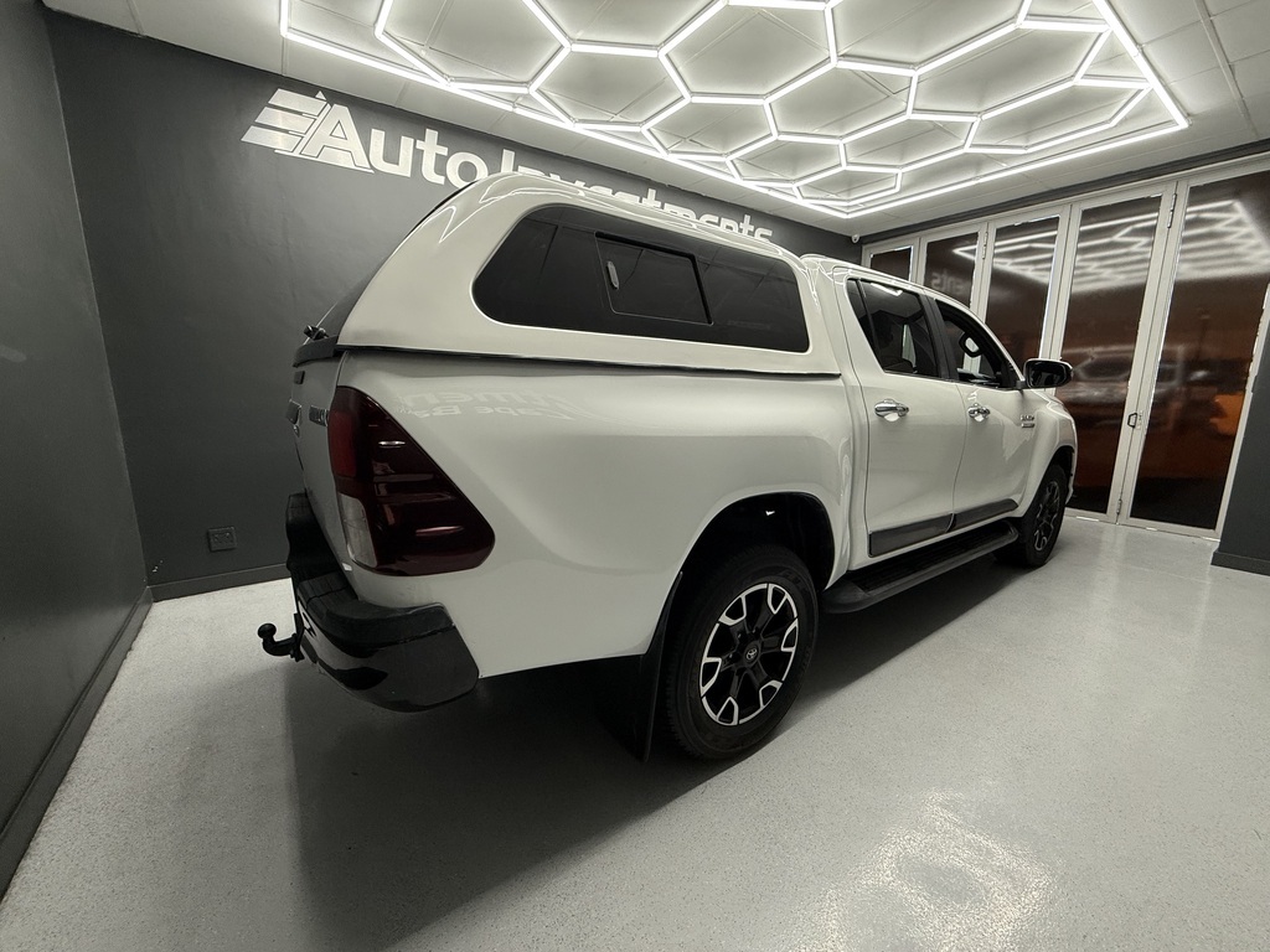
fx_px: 514
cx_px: 635
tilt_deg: -9.9
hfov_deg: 102.1
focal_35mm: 14
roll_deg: +0.3
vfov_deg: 85.7
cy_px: 476
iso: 125
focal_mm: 2.22
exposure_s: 1/100
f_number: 2.2
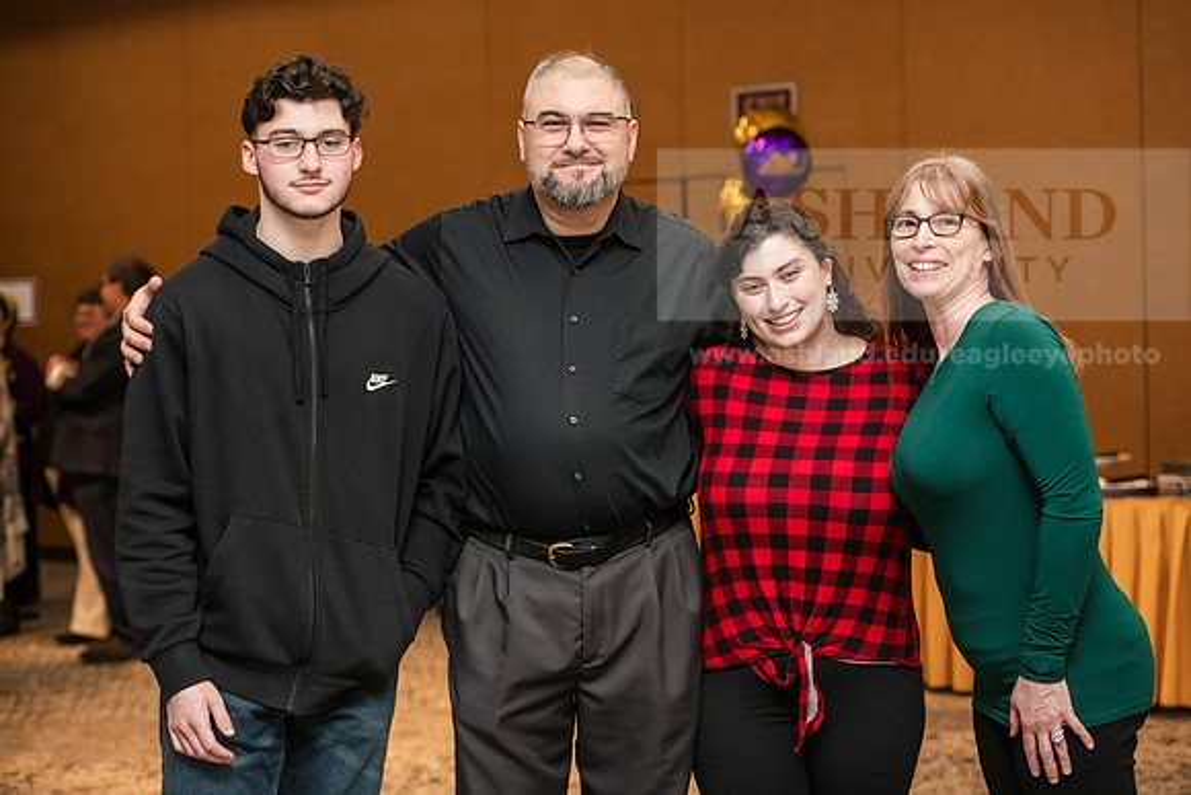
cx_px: 596
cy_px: 398
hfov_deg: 28.8
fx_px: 2316
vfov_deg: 19.5
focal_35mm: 70
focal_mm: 70
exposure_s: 1/160
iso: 1600
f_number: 3.5
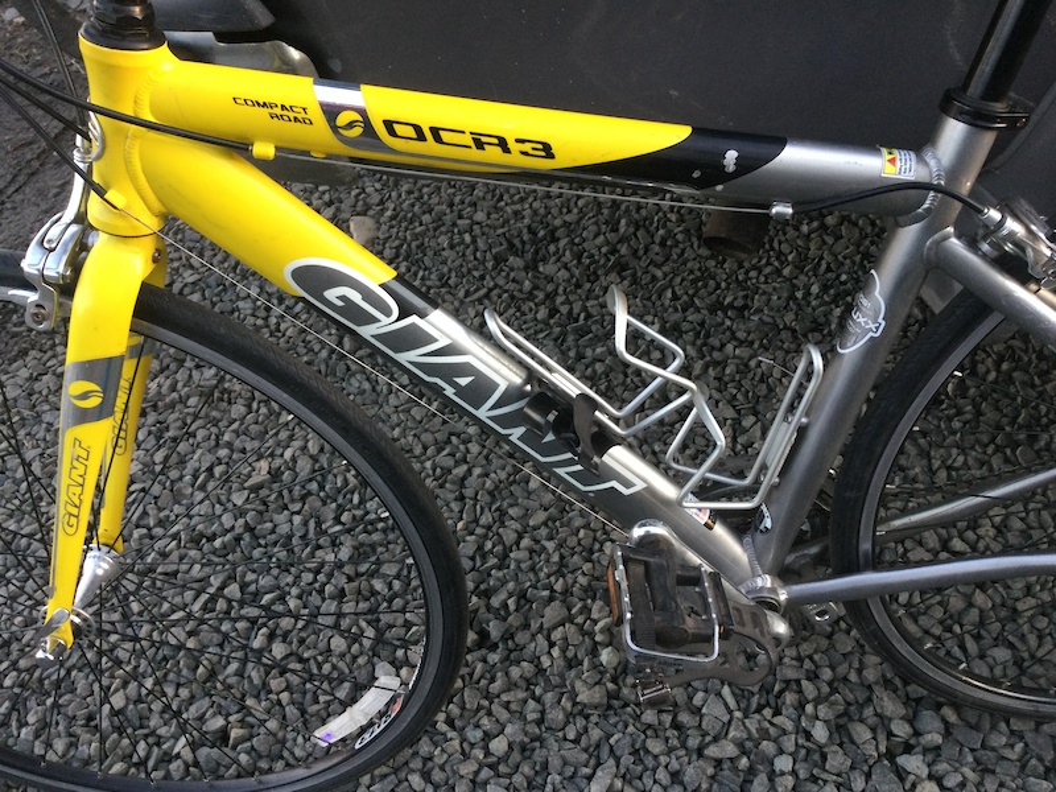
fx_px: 946
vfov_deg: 45.4
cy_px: 396
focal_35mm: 31
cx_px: 528
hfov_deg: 58.4
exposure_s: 1/30
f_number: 2.4
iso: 64
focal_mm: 3.3
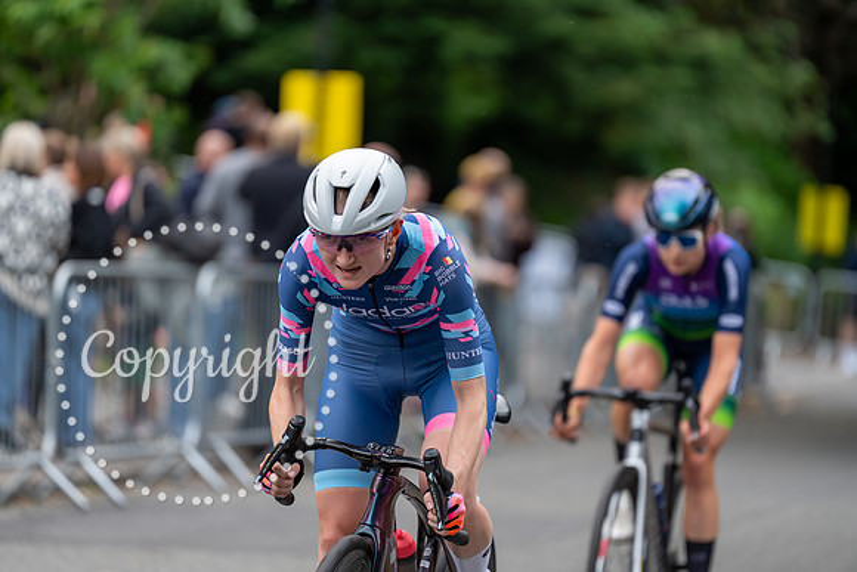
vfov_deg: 6.9
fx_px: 4762
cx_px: 428
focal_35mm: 200
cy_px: 286
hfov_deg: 10.3
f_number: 2.8
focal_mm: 200
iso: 640
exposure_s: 1/500
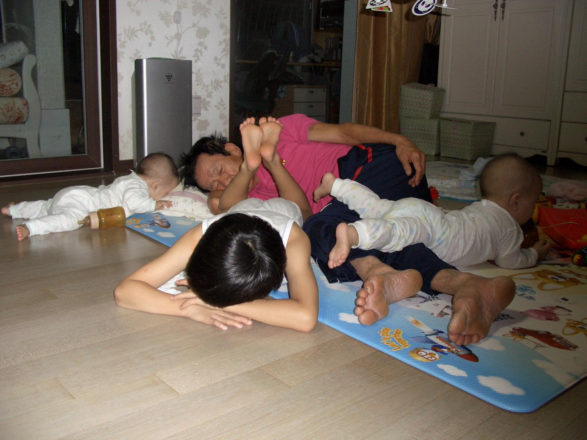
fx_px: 560
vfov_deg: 42.9
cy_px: 220
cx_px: 294
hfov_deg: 55.4
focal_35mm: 33
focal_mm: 7.1
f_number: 2.8
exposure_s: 1/60
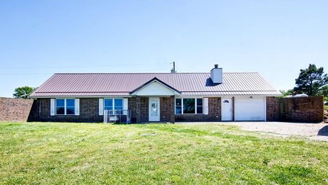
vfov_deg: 46.4
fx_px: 213
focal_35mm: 25
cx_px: 161
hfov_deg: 75.1
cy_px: 112
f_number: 10
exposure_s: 1/200
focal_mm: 15
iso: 100
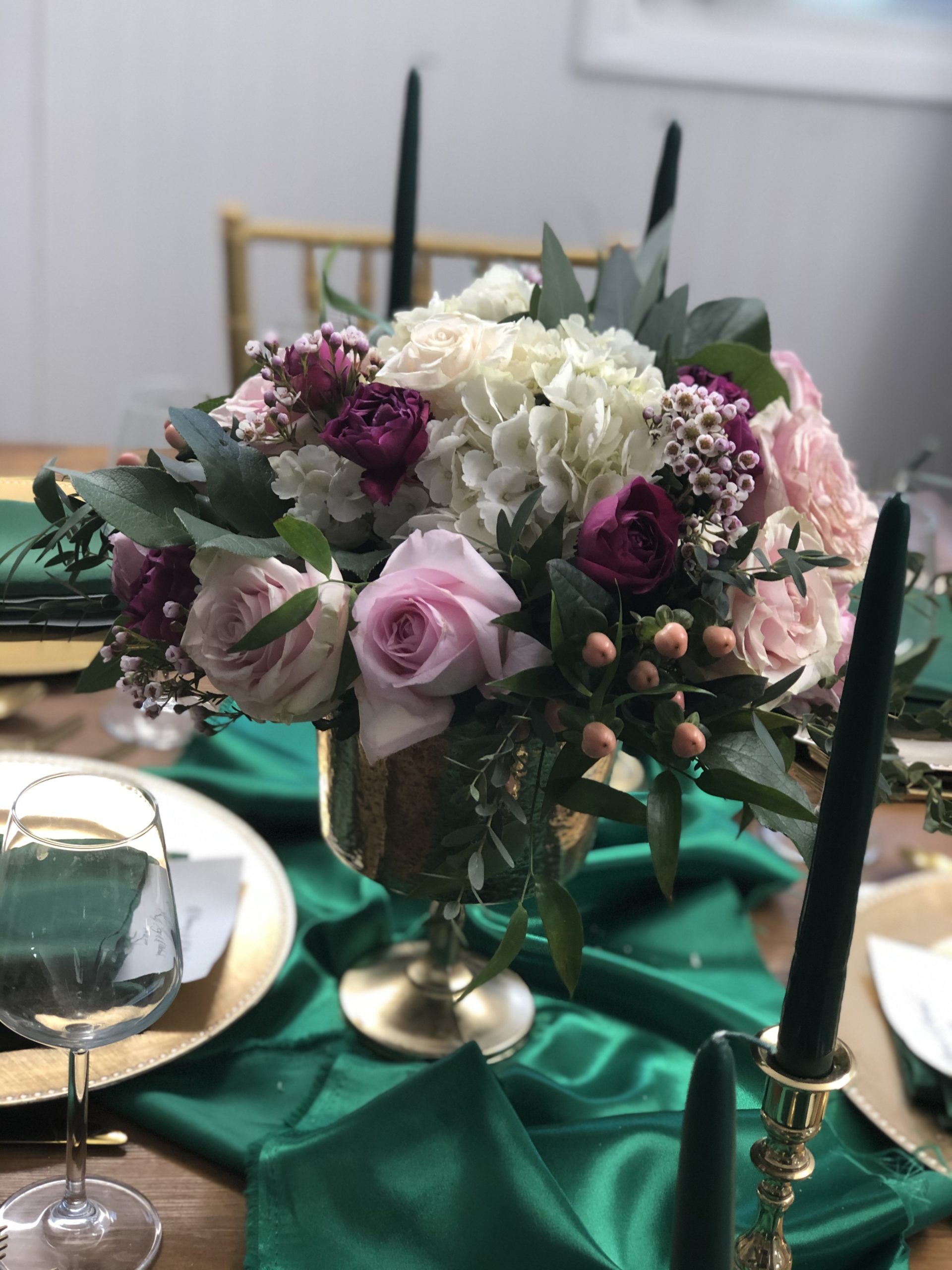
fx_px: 2090
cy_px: 635
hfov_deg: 25.7
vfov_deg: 33.8
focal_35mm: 57
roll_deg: -5.9
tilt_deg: -25.5
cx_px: 476
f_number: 2.8
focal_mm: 6.6
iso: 80
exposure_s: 1/30
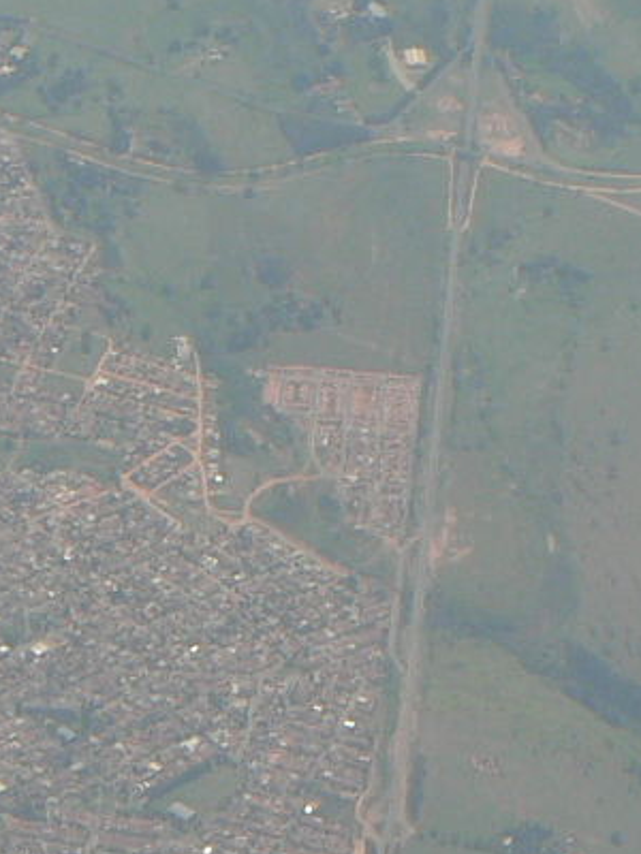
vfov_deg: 3.9
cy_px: 574
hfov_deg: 2.9
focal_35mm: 508
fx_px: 12542
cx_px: -671
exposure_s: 1/400
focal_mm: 21.2
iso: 80
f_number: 4
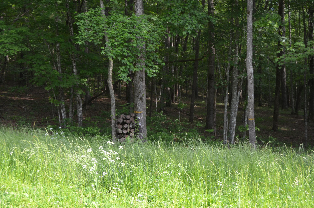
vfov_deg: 23.7
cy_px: 104
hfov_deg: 35.1
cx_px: 157
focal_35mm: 57
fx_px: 496
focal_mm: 38
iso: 200
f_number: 5.6
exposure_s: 1/160
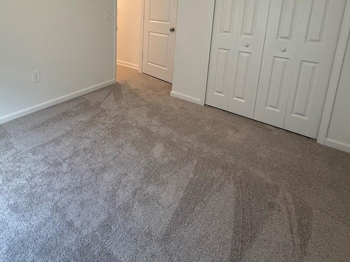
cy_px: 51
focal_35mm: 23
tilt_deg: -11.0
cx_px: 126
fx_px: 232
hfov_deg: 72.4
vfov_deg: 54.6
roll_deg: -0.7
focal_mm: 2.22
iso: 200
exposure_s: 1/120
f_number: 2.2
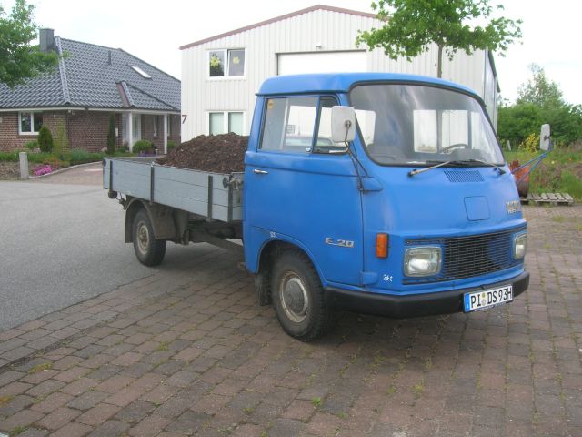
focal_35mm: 34
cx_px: 291
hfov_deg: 54.0
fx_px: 572
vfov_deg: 41.8
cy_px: 218
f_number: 4.9
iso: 50
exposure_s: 1/97.7
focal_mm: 5.7
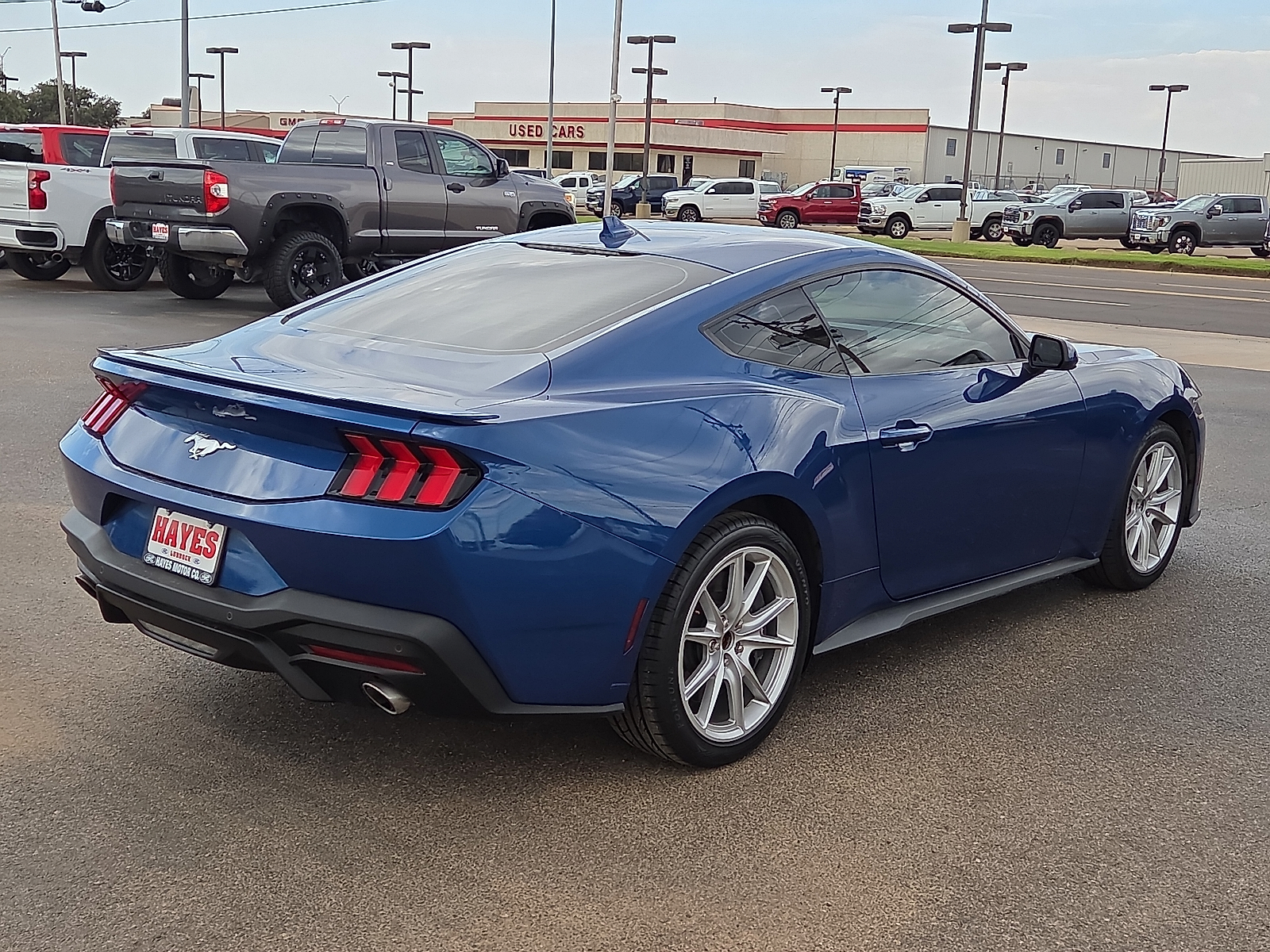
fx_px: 1541
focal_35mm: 42
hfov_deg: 44.8
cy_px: 476
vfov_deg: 34.3
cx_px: 635
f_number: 1.8
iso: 25
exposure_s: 1/435
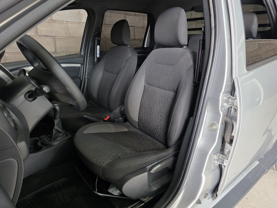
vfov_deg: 58.9
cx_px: 138
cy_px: 104
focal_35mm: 23
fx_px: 184
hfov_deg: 73.9
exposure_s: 1/100
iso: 640
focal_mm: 6.3
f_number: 1.7
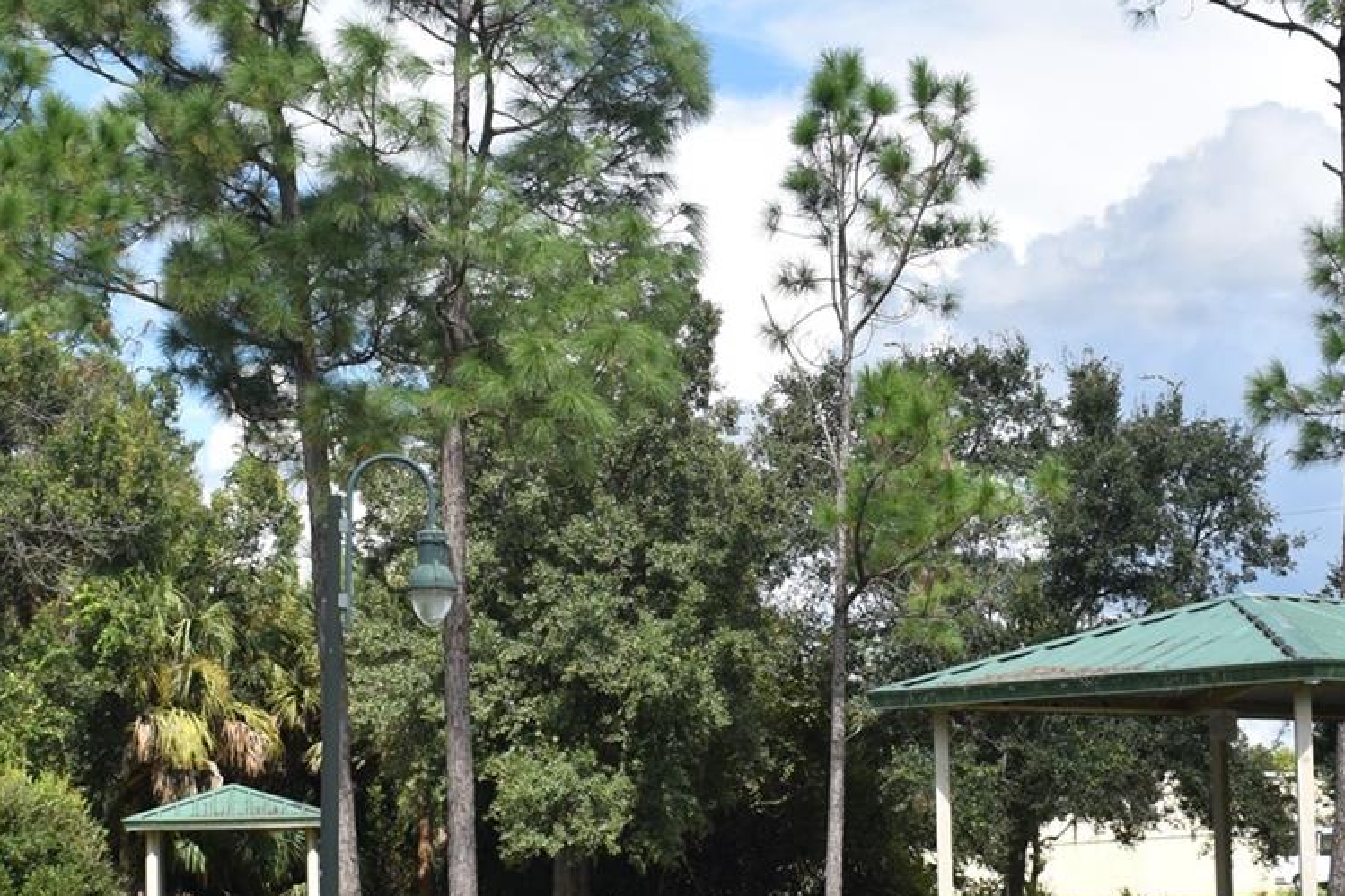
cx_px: 650
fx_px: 2991
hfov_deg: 25.3
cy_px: 596
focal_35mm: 80
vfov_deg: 17.0
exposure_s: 1/250
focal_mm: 25
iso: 100
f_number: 8
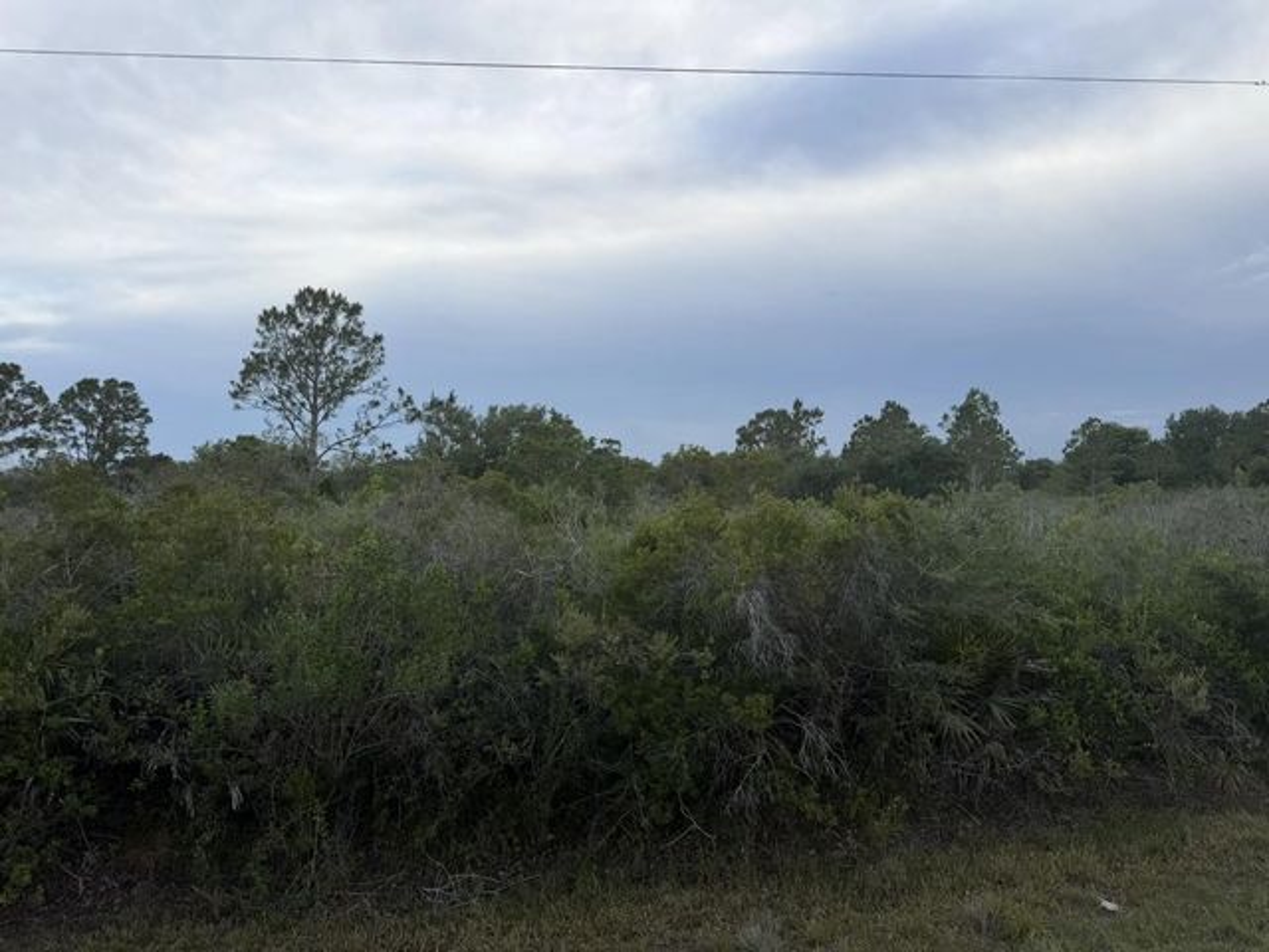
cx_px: 634
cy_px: 476
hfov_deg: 71.6
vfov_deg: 56.8
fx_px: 880
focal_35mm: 24
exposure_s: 1/1437
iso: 80
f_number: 1.78
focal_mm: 6.76
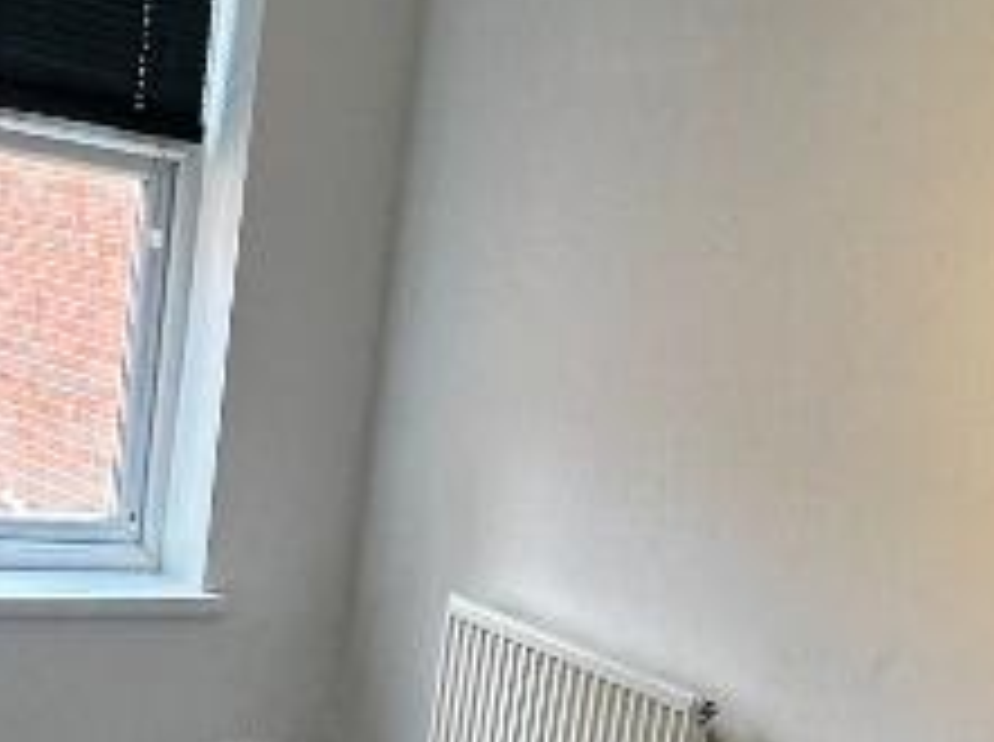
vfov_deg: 21.7
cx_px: 738
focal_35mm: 65
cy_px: 755
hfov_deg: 29.4
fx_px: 1863
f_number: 2.2
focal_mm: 2.22
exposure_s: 1/100
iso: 100
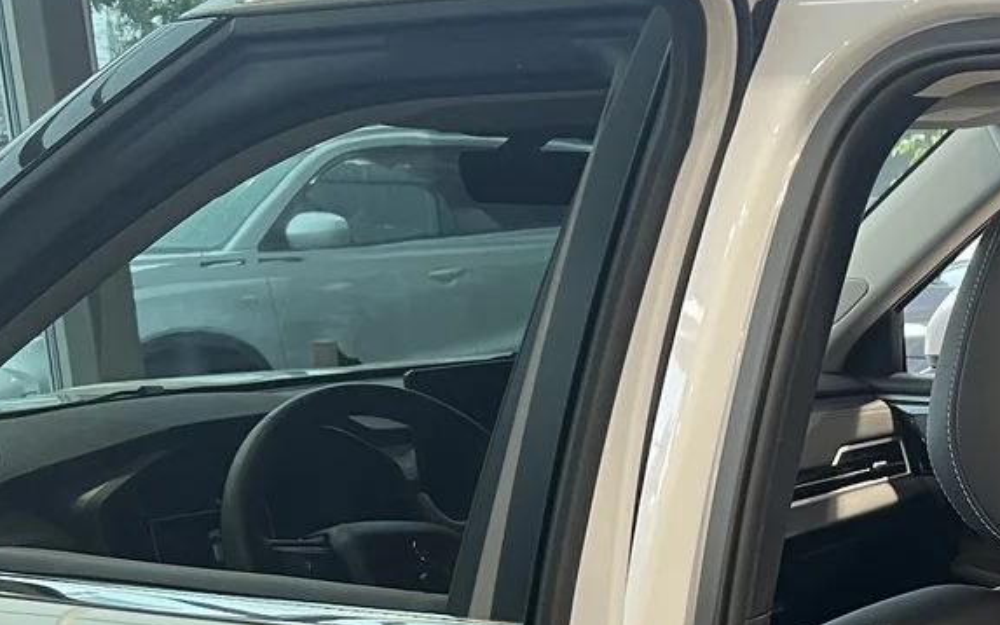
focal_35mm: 77
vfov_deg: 16.3
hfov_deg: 24.6
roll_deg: +0.3
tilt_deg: -17.1
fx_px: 2098
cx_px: 1157
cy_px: 745
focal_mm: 5.7
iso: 80
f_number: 1.5
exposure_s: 1/50
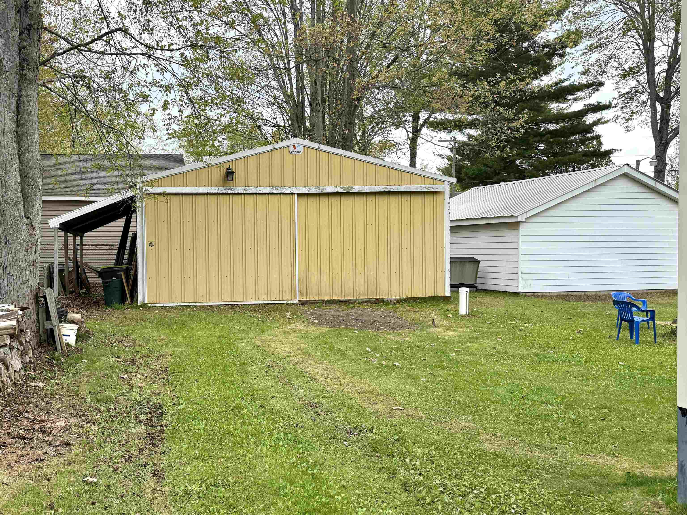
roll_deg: +1.3
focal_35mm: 24
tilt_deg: -0.3
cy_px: 258
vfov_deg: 56.8
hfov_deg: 71.6
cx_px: 344
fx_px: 476
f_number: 1.78
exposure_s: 1/1385
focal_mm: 6.76
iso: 100
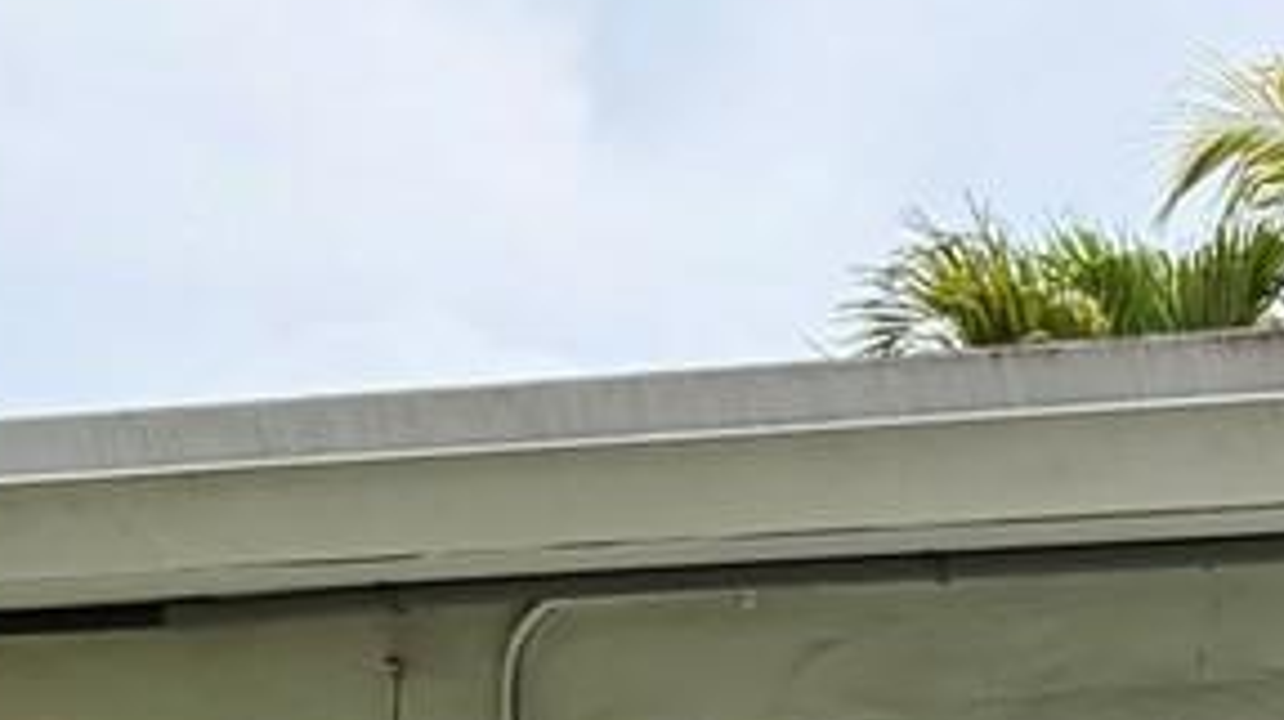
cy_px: 2397
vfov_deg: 6.7
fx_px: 5376
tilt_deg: -10.3
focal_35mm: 158
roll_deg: +0.2
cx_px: 1508
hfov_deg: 13.3
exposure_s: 1/1953
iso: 50
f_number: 1.6
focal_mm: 5.96
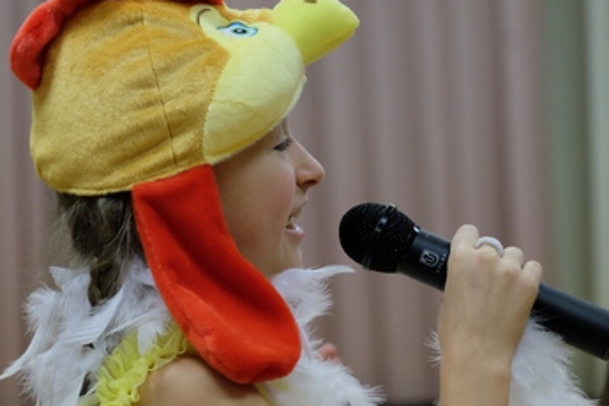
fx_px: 3586
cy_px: 227
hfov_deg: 9.7
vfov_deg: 6.5
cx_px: 300
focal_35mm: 212
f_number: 4.2
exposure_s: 1/125
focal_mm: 121.8
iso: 3200
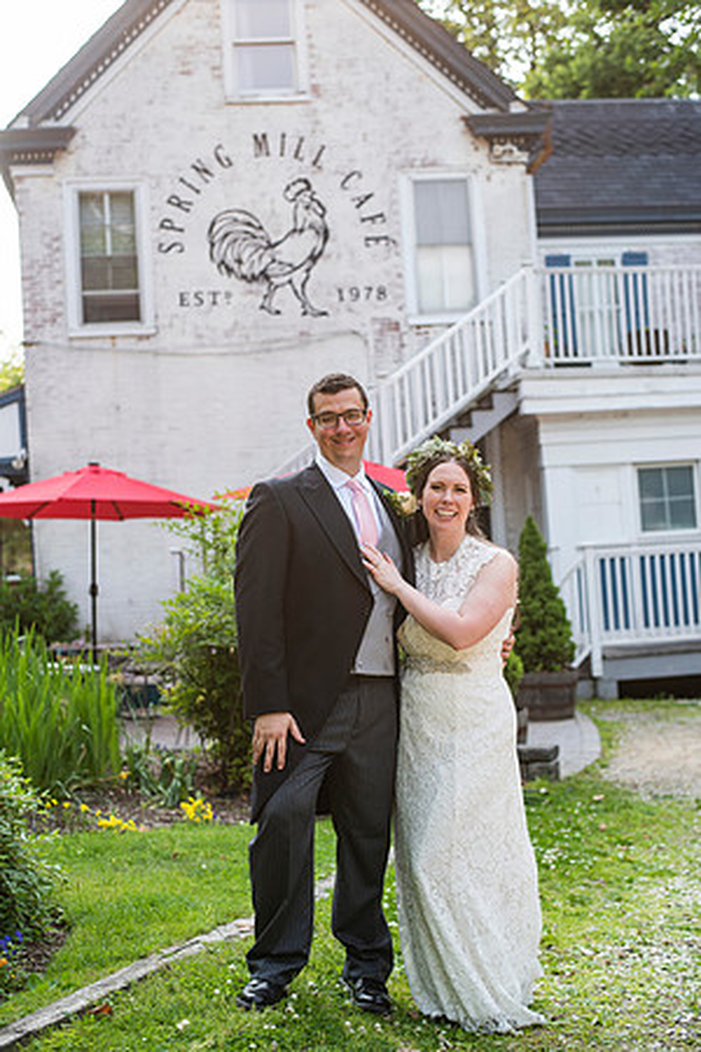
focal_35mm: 50
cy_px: 526
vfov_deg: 39.6
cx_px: 350
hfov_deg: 27.0
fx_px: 1460
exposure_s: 1/1250
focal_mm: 50
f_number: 3.2
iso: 400
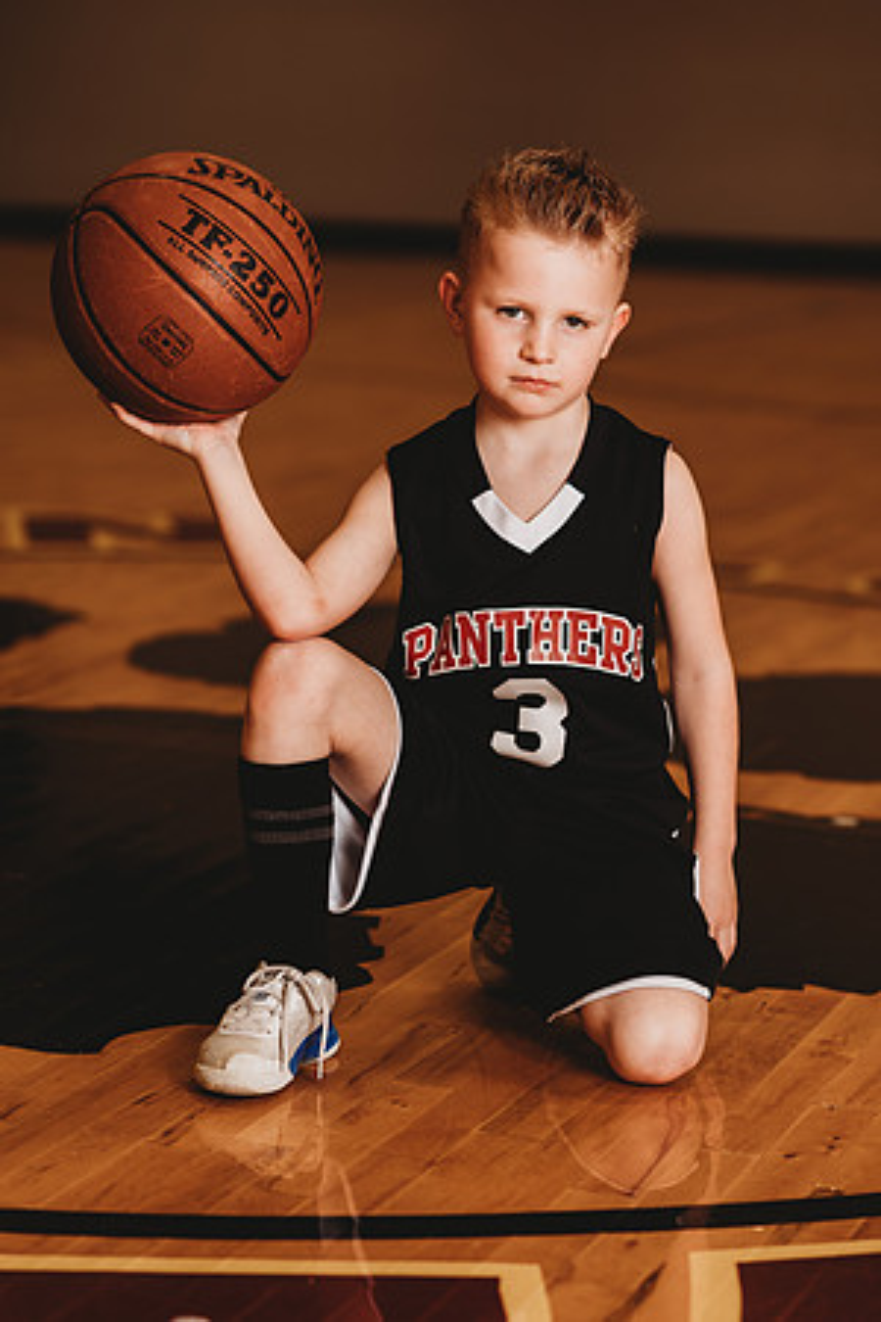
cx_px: 440
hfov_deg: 16.1
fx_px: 3120
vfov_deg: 23.9
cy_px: 661
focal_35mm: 85
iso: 100
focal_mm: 85
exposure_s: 1/160
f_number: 2.5
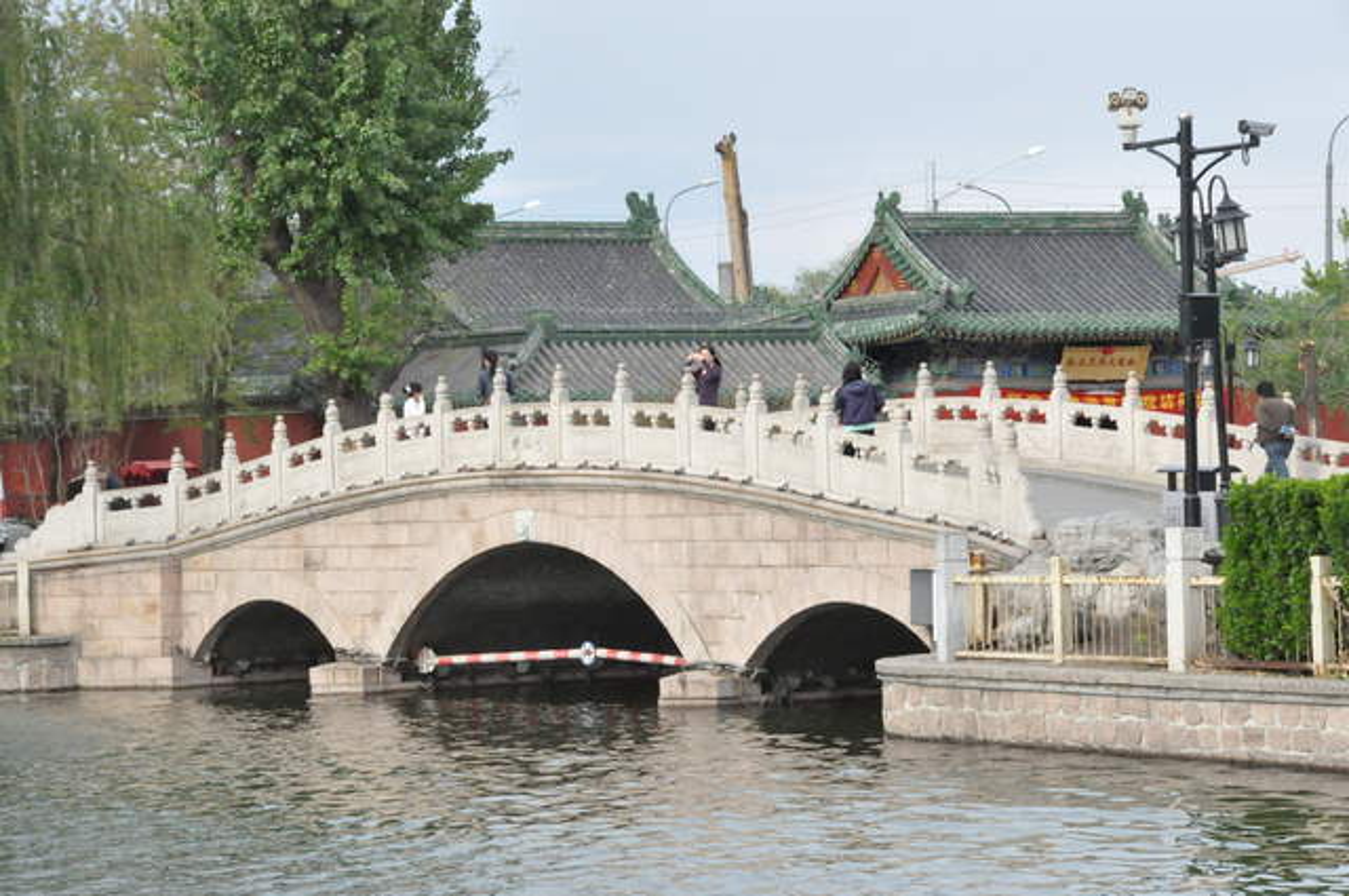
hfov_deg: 17.1
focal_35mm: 120
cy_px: 448
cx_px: 674
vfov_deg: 11.4
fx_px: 4491
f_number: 13
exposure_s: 1/2500
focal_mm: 80
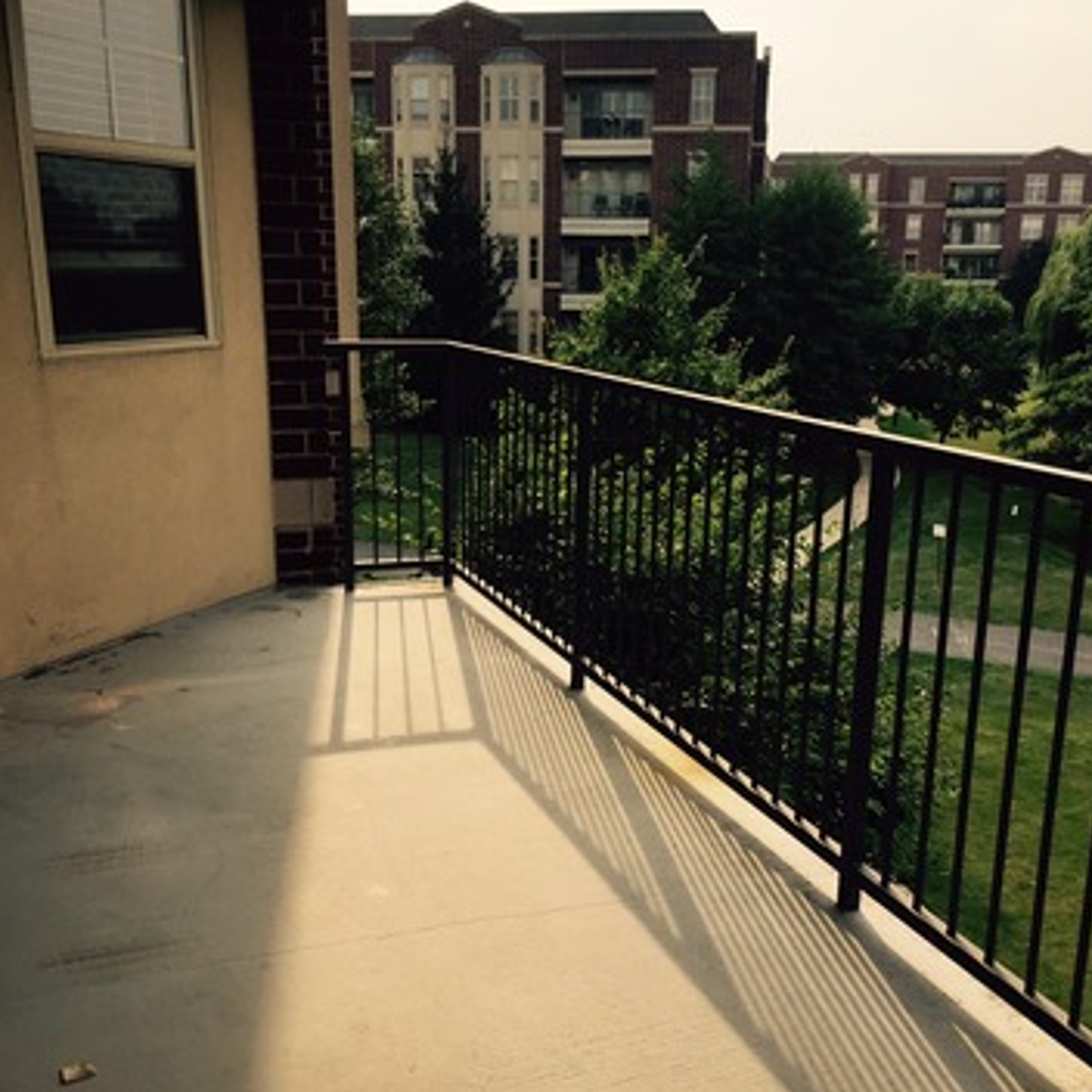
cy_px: 627
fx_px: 1249
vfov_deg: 47.1
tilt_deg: -15.5
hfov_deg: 47.2
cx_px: 555
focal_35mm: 35
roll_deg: -1.2
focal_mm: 4.15
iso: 32
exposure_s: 1/1041
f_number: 2.2
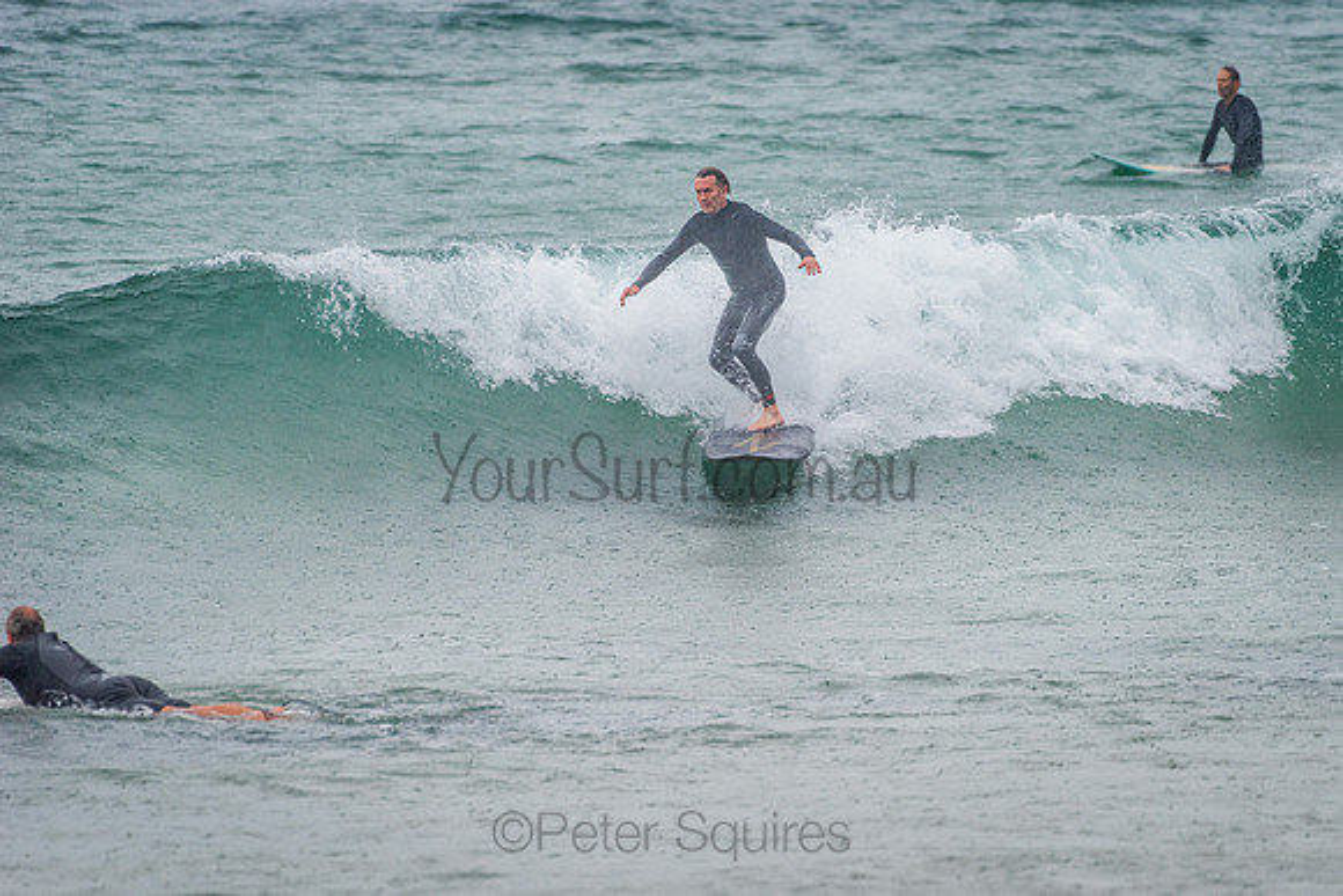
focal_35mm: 569
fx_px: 21215
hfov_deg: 3.6
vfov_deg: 2.4
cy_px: 422
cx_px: 762
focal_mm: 500
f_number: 5.6
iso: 400
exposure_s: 1/320
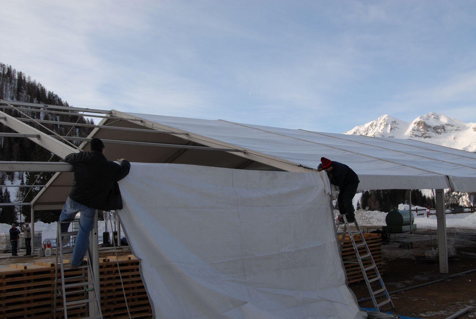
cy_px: 160
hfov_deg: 53.1
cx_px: 238
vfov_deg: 37.0
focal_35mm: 36
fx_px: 477
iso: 125
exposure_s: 1/180
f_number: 7.1
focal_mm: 24
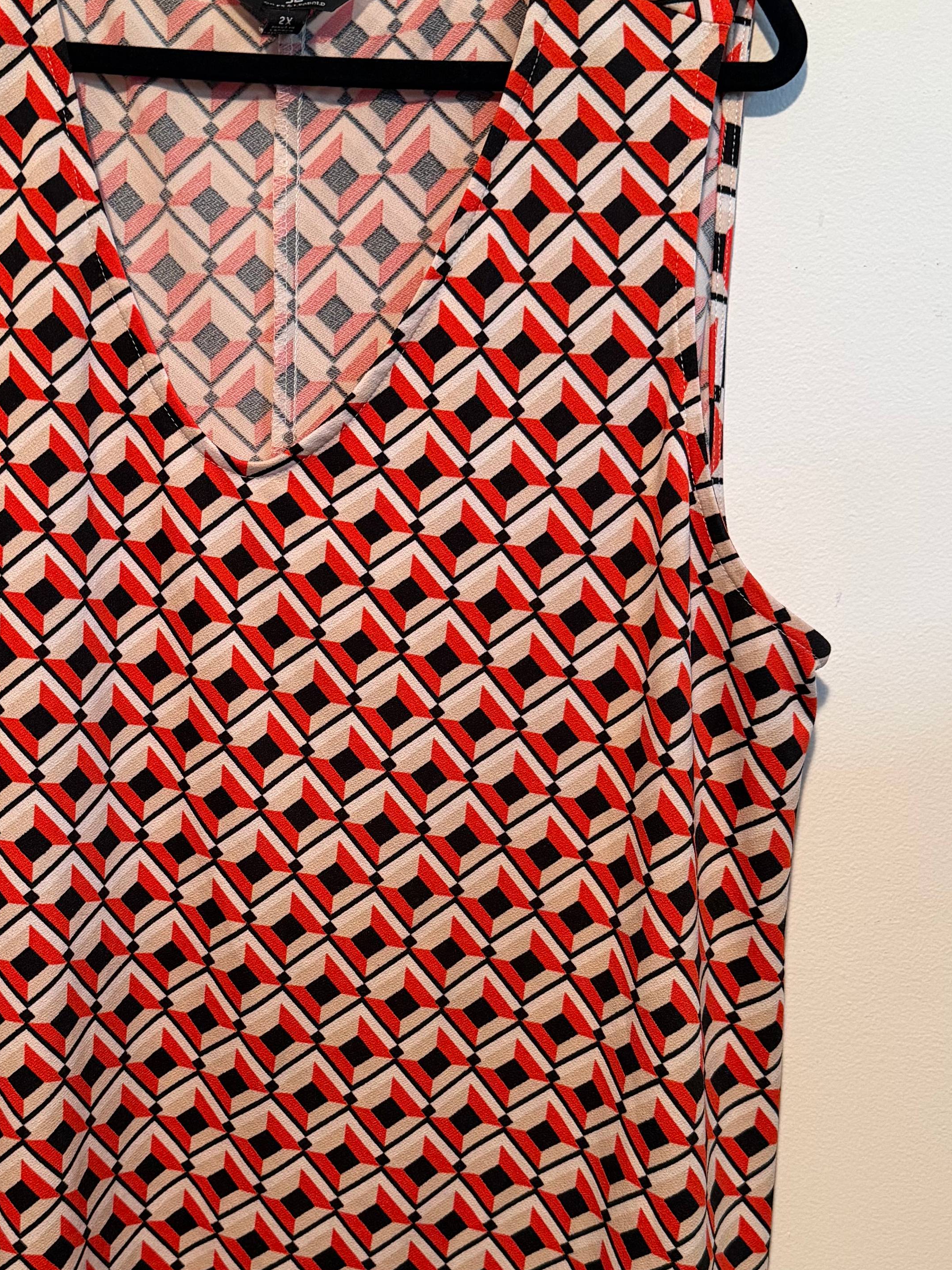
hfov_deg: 33.4
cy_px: 774
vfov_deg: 43.6
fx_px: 1577
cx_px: 347
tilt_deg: -11.7
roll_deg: -0.4
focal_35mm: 43
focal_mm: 6.76
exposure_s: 1/60
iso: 320
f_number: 1.78
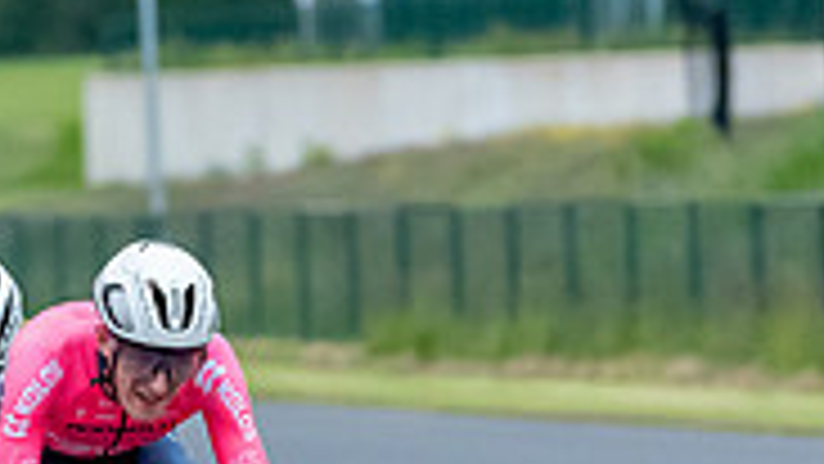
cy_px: 376
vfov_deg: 1.8
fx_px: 14532
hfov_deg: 3.2
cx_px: 171
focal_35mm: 665
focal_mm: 200
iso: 11400
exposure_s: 1/640
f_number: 5
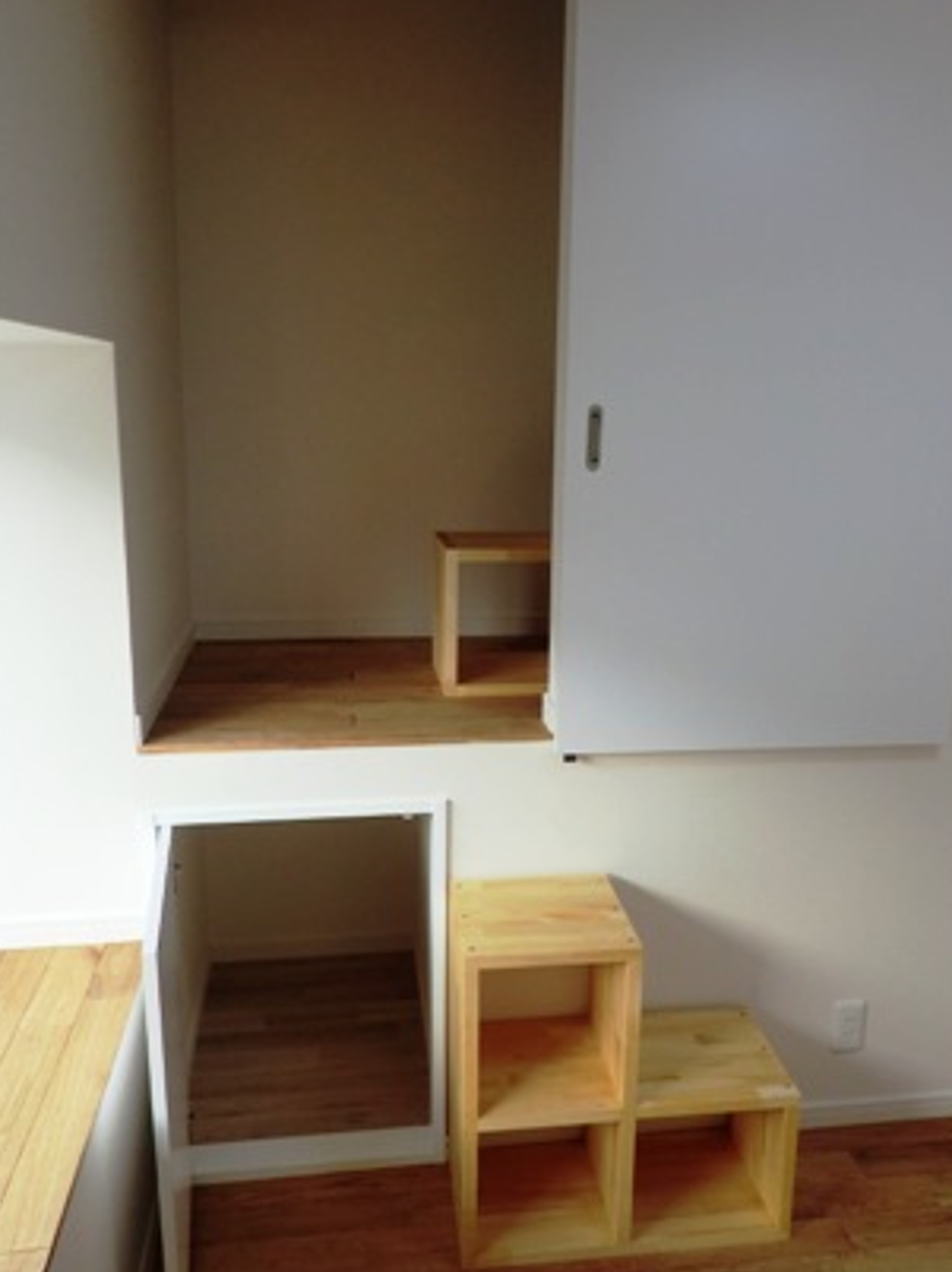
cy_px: 620
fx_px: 1065
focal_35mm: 29
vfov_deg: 61.7
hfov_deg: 48.1
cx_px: 512
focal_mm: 4.7
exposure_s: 1/100
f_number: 2.8
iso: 50
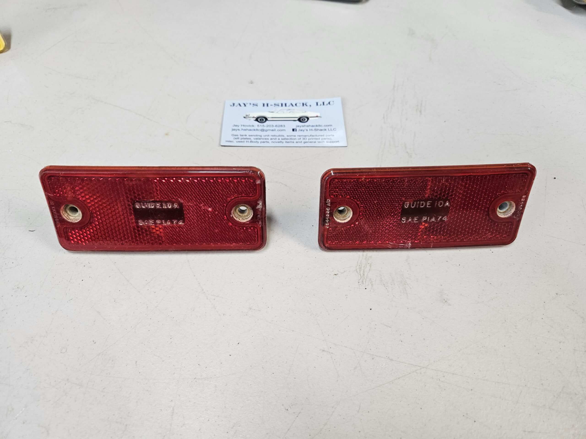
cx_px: 293
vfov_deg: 58.9
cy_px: 220
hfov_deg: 73.9
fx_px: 389
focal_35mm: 23
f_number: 1.8
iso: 200
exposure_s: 1/120
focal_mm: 5.4
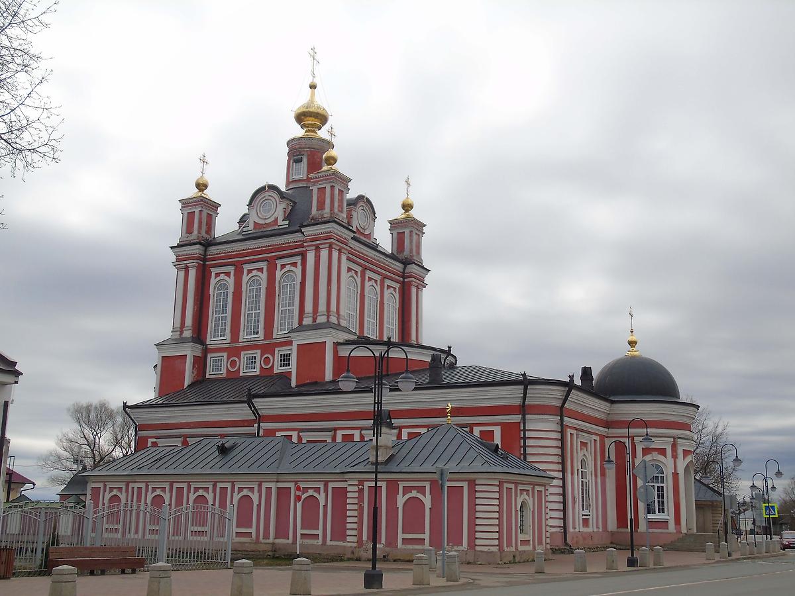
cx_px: 398
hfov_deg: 46.8
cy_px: 298
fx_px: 919
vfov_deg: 36.0
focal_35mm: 40
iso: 80
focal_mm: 7.1
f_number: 3.9
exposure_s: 1/800
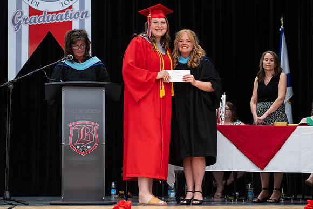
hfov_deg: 18.6
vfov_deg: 12.5
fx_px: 954
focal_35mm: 110
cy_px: 125
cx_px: 156
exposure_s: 1/200
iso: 1000
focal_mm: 85
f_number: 2.8
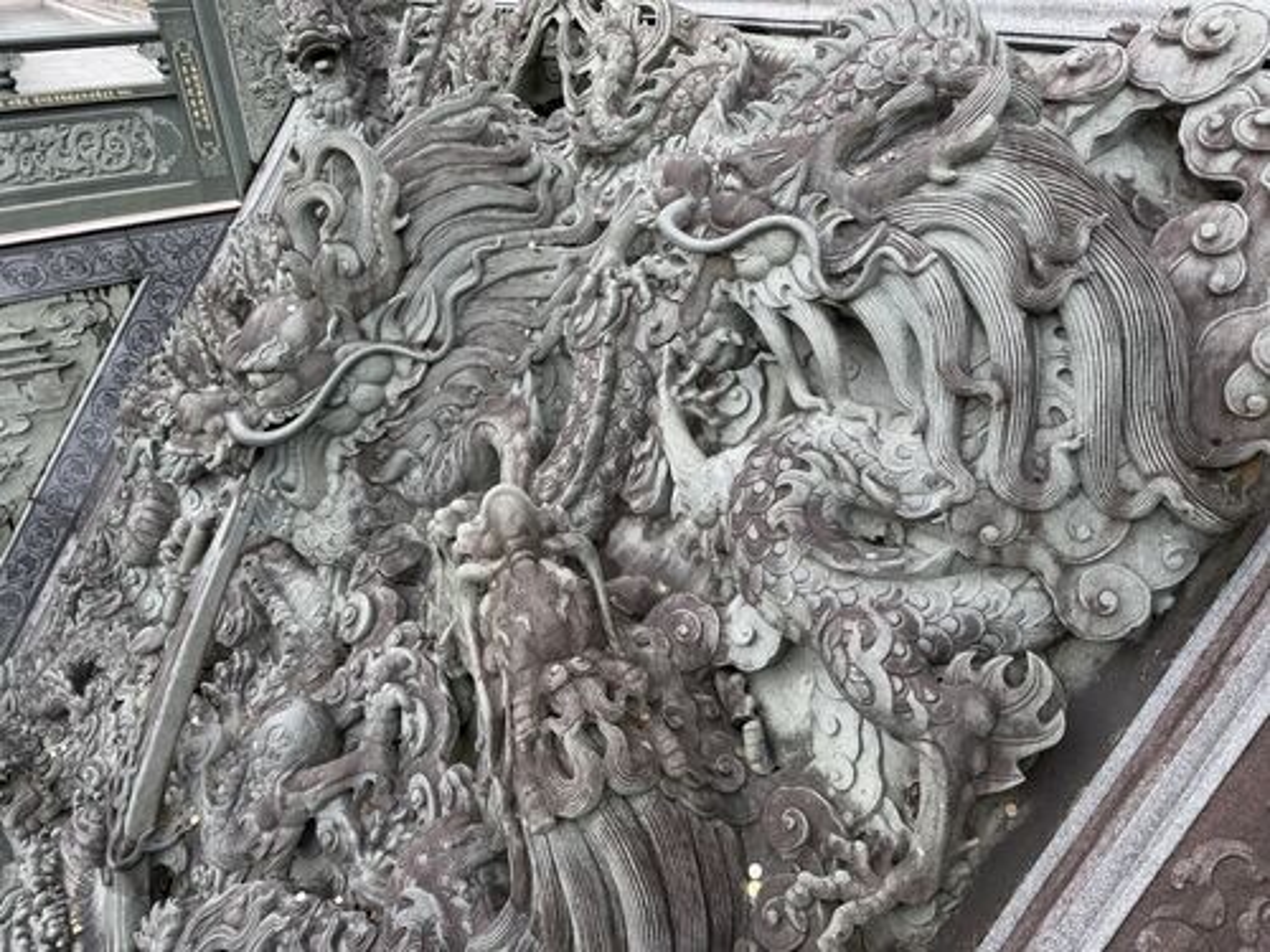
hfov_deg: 71.6
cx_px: 635
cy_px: 476
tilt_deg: -31.7
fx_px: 881
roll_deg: +1.5
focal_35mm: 24
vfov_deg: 56.8
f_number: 1.78
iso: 80
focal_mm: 6.76
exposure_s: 1/381
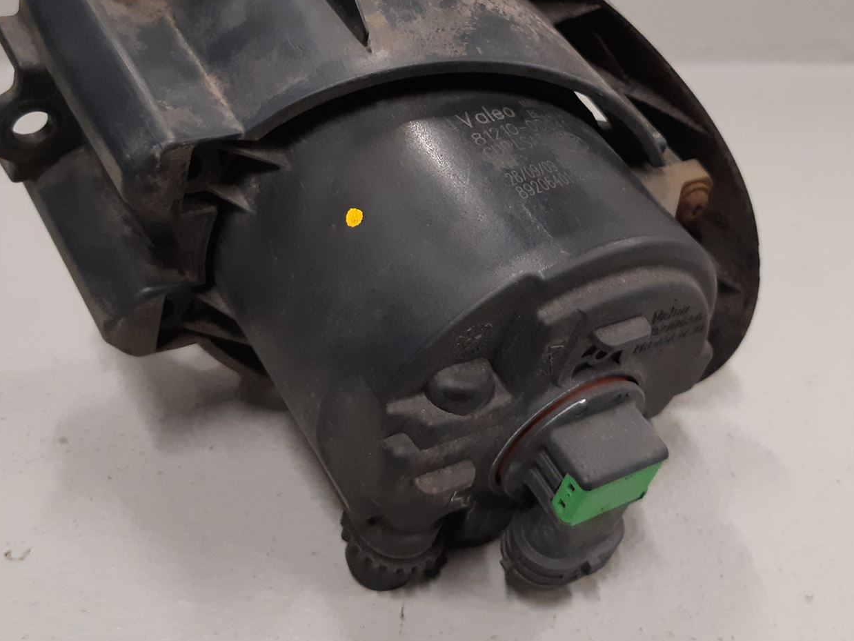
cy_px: 160
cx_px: 415
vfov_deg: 33.0
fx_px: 1061
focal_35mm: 43
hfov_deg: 43.8
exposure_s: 1/50
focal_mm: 3.93
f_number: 1.7
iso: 200
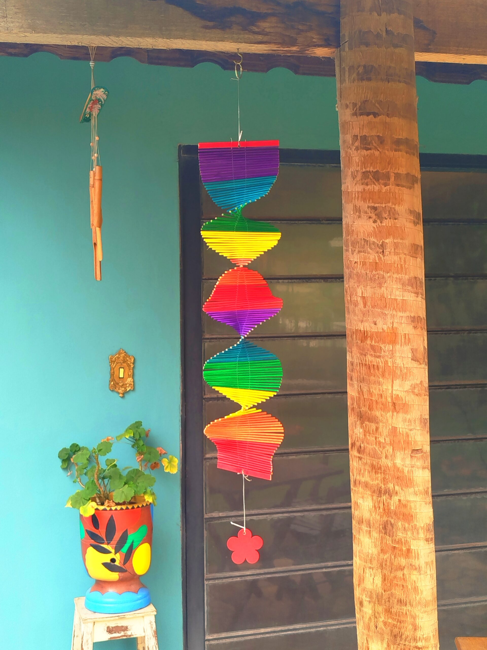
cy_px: 325
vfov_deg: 39.7
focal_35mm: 48
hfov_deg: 30.3
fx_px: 900
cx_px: 244
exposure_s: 1/120
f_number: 1.7
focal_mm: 5.31
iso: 100
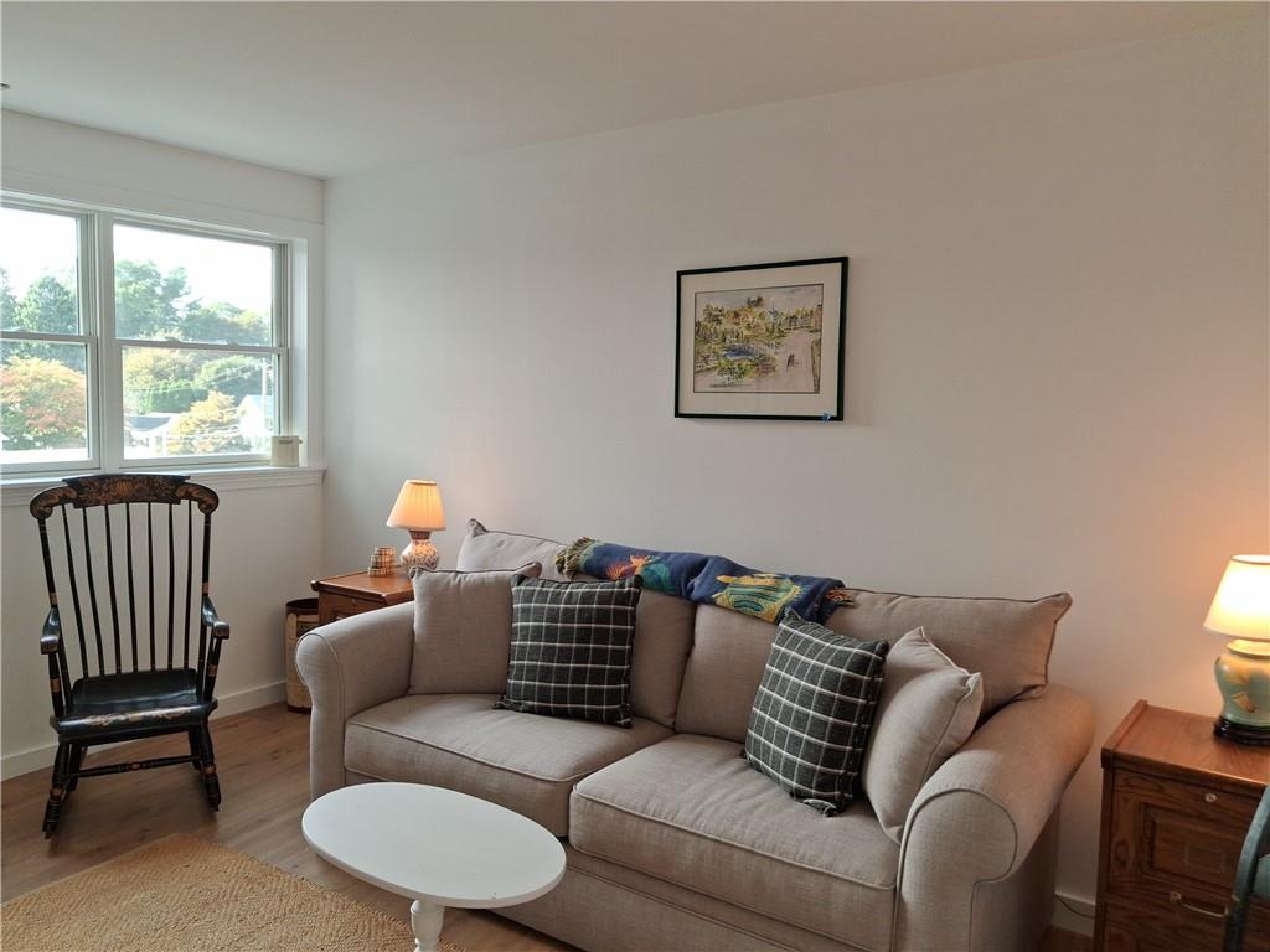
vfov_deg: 51.4
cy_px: 476
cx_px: 635
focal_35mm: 27
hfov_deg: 65.3
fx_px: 991
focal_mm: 4
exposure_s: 1/120
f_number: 1.8
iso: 100
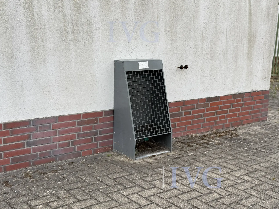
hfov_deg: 39.7
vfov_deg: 30.3
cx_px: 140
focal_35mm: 48
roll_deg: -1.4
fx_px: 387
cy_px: 104
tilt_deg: -10.5
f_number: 1.78
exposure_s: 1/570
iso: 64
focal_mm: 6.76
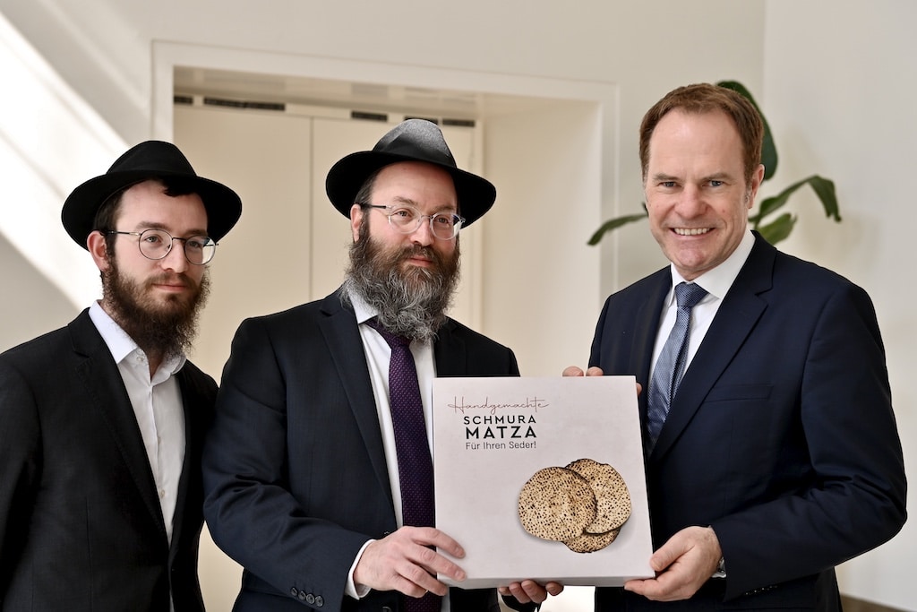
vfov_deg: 24.6
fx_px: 1401
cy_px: 306
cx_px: 458
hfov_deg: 36.2
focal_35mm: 55
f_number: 3.5
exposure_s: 1/100
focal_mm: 55
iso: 125
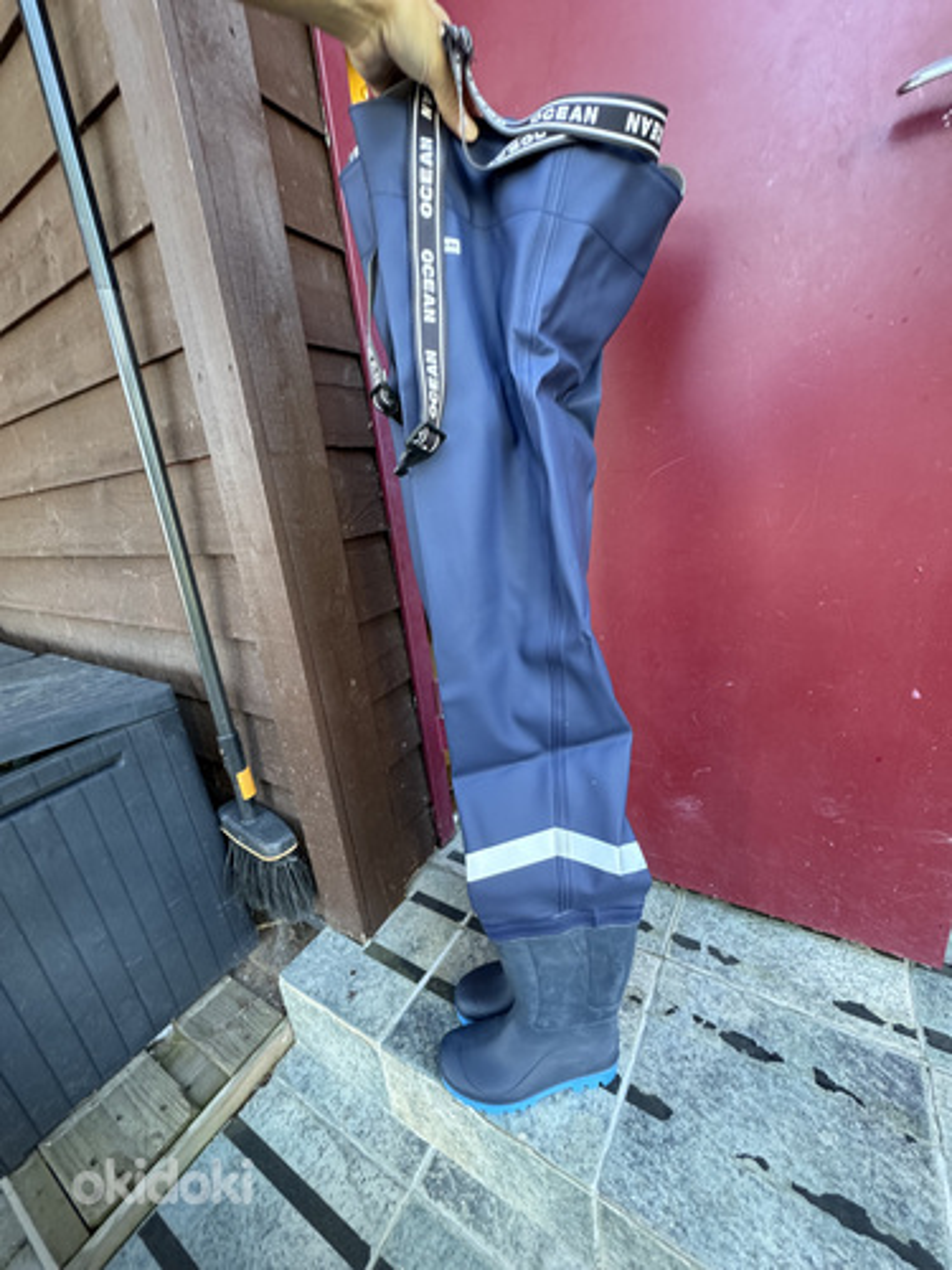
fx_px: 513
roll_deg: +7.4
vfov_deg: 102.1
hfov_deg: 85.7
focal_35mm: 14
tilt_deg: -16.2
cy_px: 635
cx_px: 476
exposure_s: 1/74
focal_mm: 2.22
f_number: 2.2
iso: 320
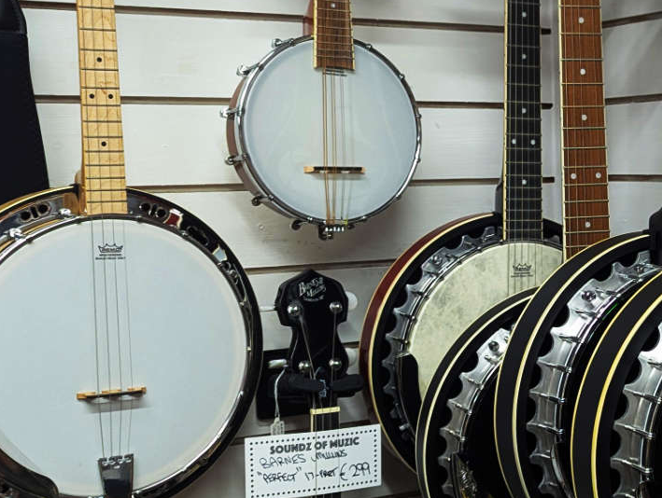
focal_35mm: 65
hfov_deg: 28.7
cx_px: 580
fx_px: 1245
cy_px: 251
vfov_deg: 22.6
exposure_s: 1/100
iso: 149
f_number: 1.9
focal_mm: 6.8
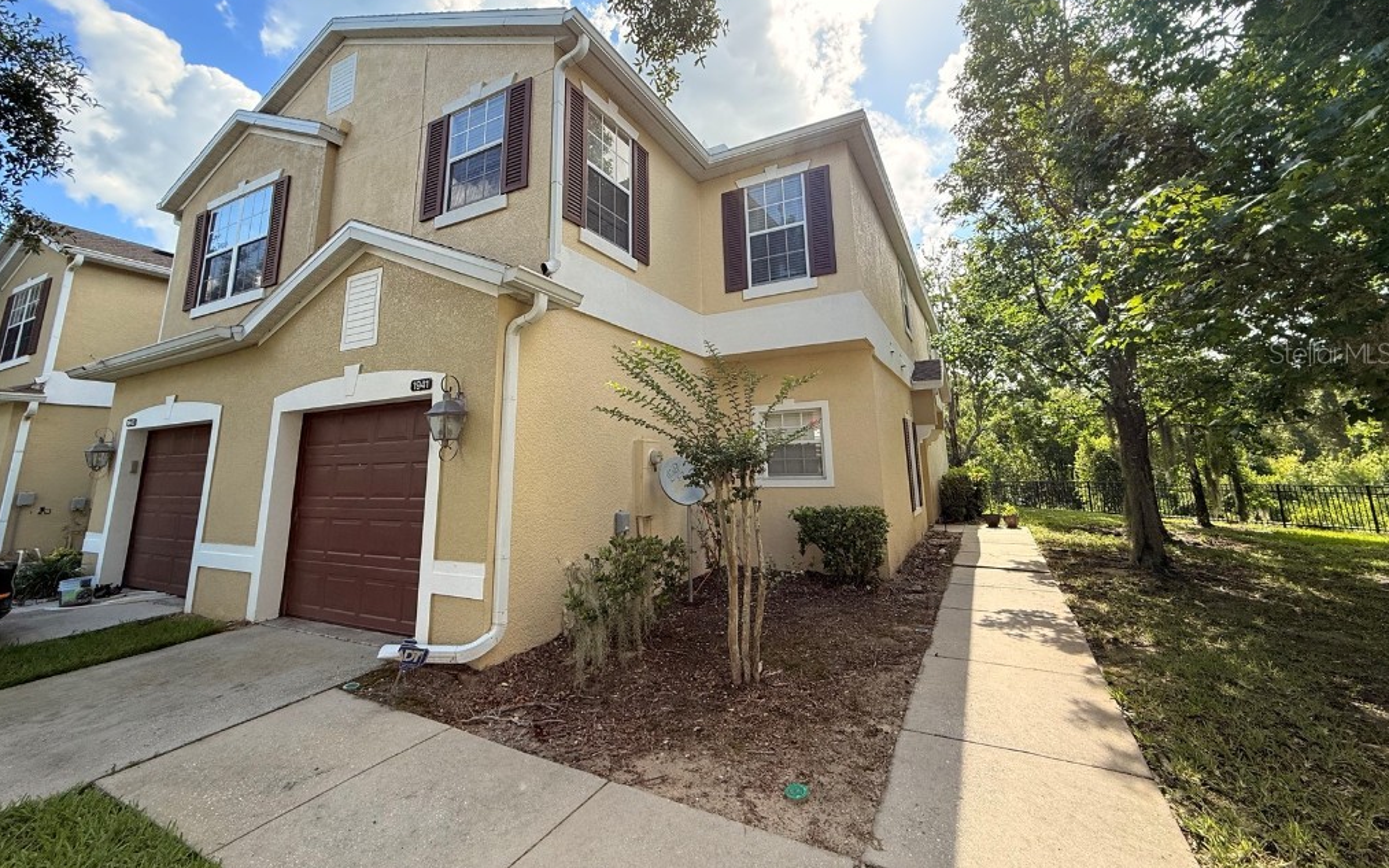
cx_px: 697
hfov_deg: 101.5
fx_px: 568
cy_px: 352
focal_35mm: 15
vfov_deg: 74.1
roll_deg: +1.1
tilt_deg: +12.2
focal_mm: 2.22
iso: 64
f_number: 2.2
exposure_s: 1/664
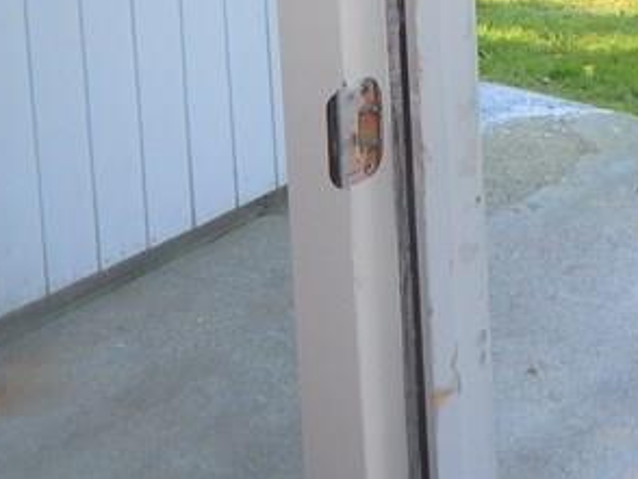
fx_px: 1476
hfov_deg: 24.0
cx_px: 527
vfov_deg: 16.5
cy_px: -277
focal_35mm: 80
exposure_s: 1/160
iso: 125
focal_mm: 4
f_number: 3
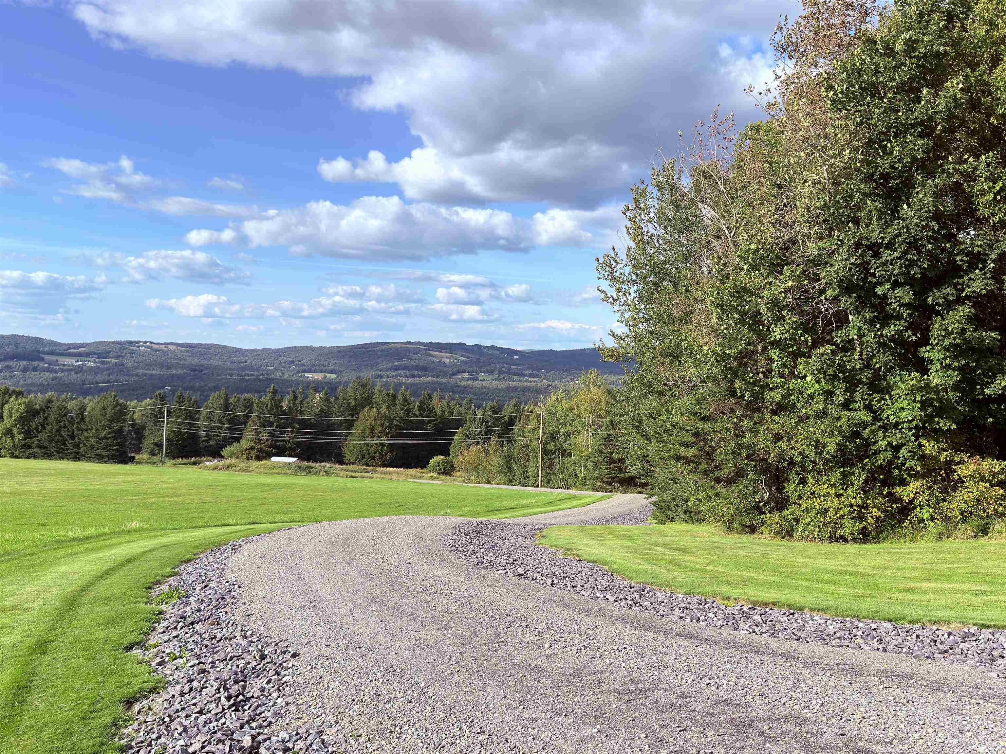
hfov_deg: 52.6
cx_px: 503
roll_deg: -1.8
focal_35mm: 35
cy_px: 377
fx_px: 1017
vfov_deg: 40.7
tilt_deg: -2.3
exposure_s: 1/2545
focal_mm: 6.76
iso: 64
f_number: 1.78
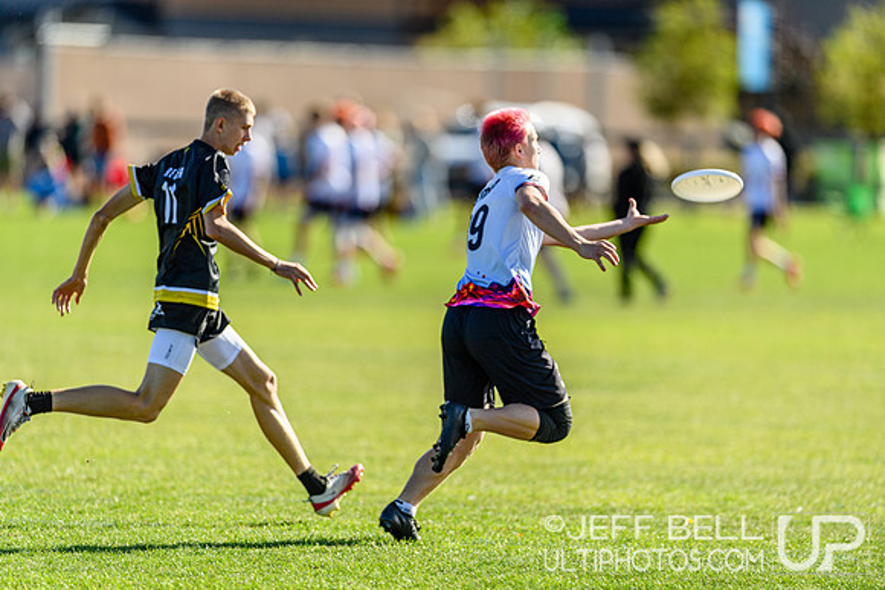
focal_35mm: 400
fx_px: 9835
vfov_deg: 3.4
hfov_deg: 5.2
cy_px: 295
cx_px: 442
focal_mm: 400
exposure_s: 1/1600
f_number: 3.2
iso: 100
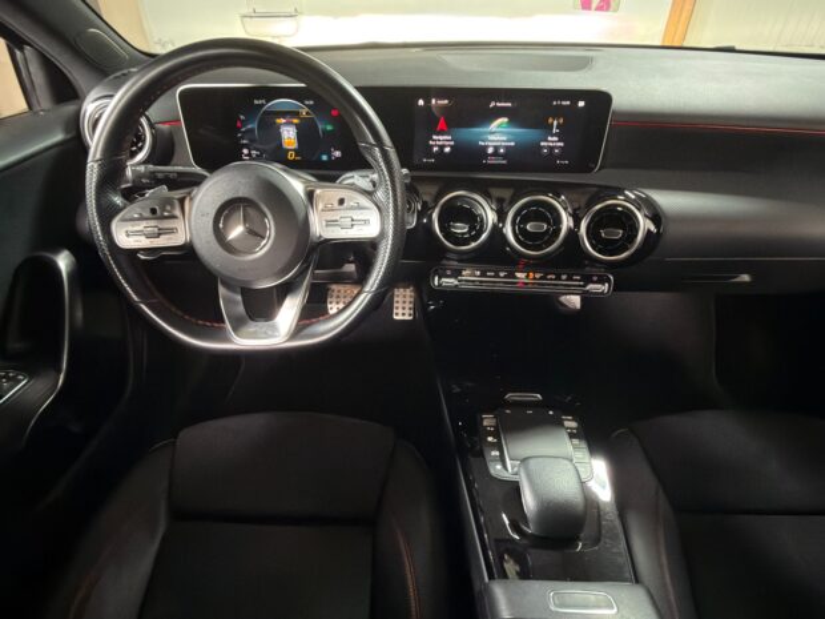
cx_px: 412
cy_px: 310
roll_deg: +0.4
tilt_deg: -37.7
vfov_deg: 66.0
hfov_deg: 81.7
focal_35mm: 20
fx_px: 477
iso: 800
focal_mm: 2.22
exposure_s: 1/17
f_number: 2.2
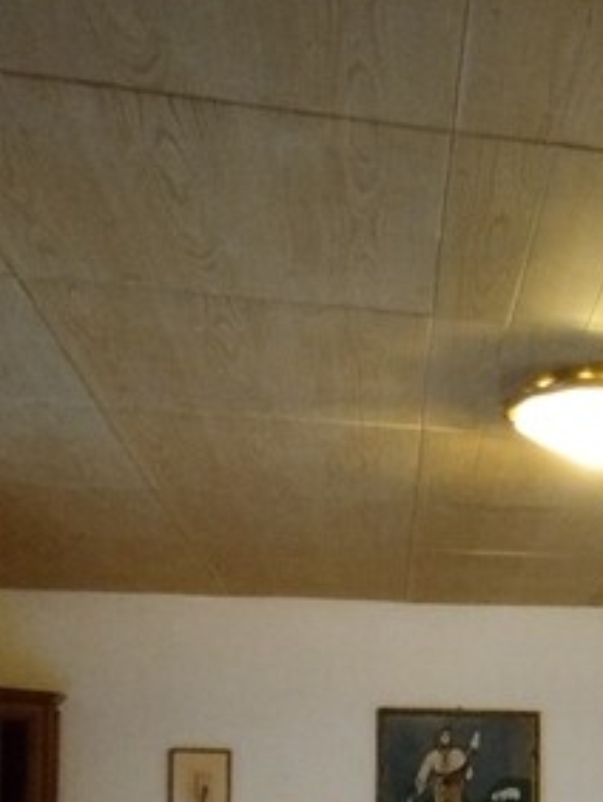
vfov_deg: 30.5
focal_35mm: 58
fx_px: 1345
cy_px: 828
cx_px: 754
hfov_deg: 22.9
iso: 530
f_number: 2.2
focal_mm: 1.65
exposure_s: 1/14.3
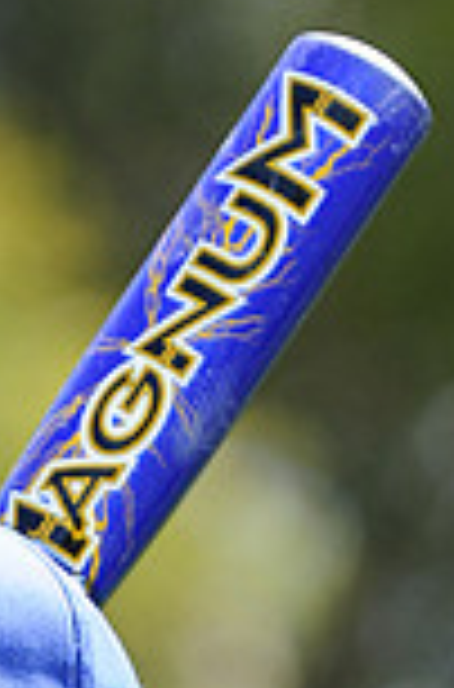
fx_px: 16264
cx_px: -124
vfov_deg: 2.4
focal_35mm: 854
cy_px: 1124
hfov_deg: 1.6
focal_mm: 150
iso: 200
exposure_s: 1/640
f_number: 4
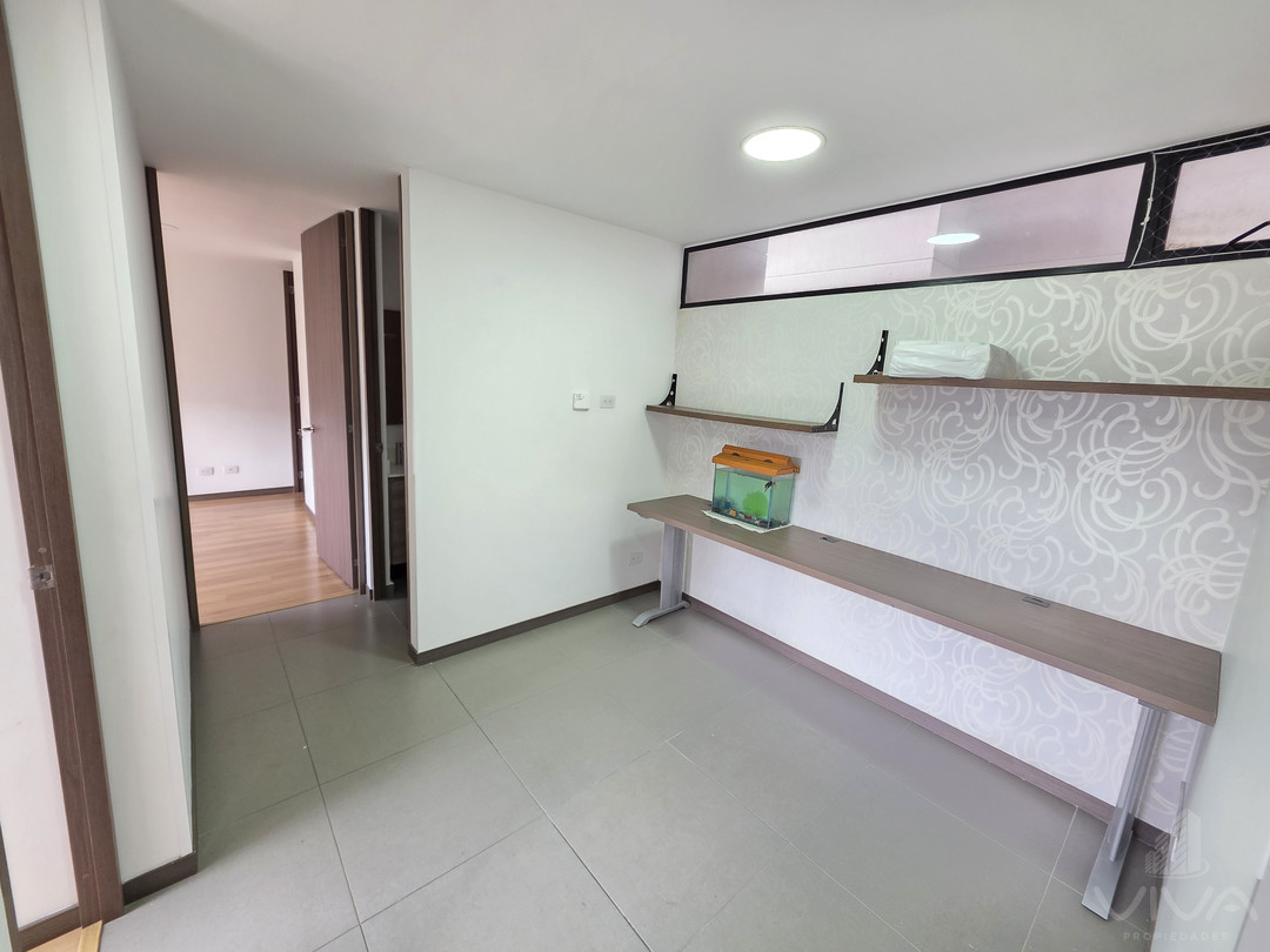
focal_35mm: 13
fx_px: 477
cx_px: 635
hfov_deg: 106.2
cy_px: 476
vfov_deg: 89.9
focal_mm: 2.2
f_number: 1.9
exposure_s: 1/60
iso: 200
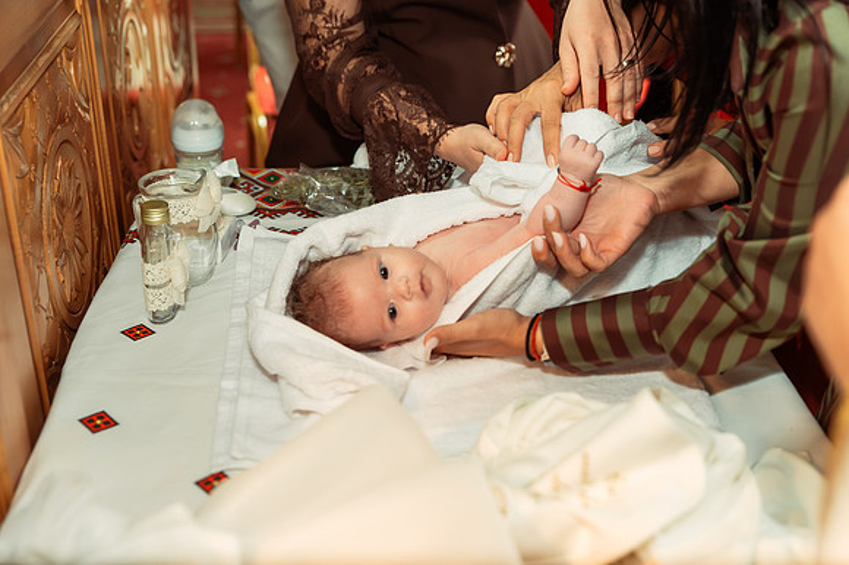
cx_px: 424
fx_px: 1131
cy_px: 282
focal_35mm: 48
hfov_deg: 41.1
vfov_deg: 28.0
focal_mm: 48
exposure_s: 1/250
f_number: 3.5
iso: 2500
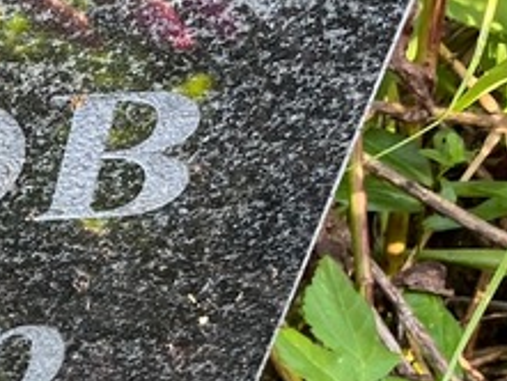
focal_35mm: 94
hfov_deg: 17.3
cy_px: 337
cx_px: -390
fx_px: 1378
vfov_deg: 15.6
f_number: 1.8
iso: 100
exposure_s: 1/121
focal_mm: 4.25
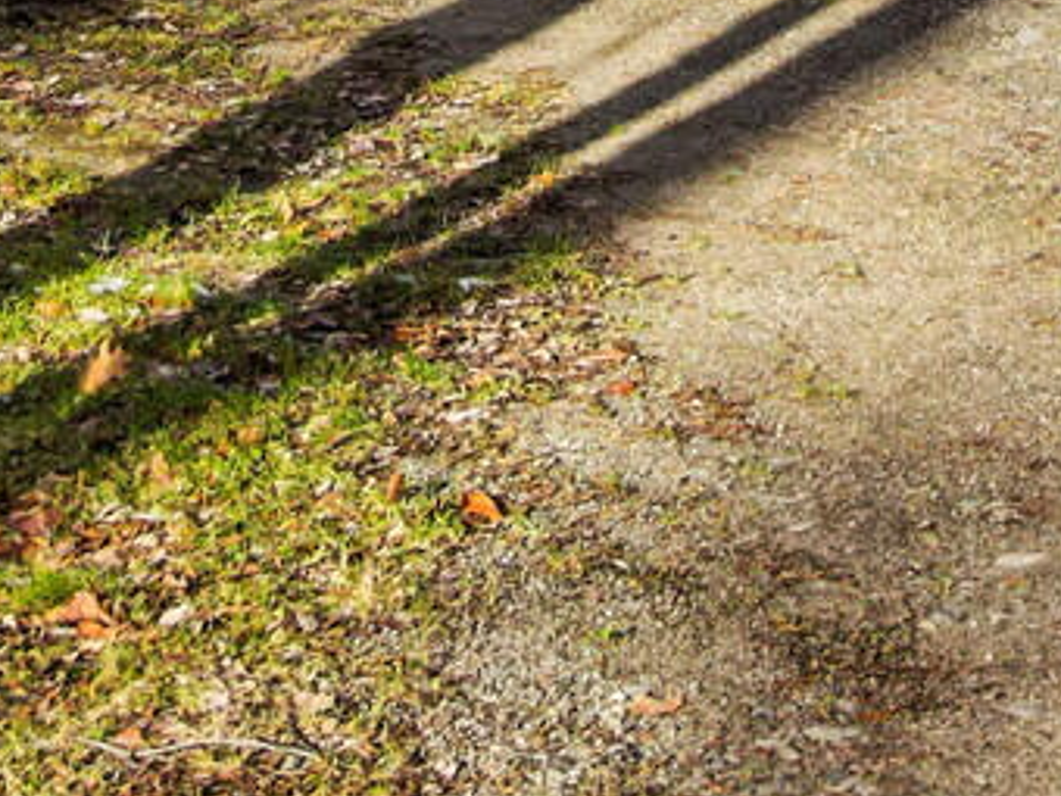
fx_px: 3464
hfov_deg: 17.4
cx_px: 428
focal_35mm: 113
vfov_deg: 11.6
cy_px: -874
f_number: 2.8
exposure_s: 1/800
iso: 200
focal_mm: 4.5
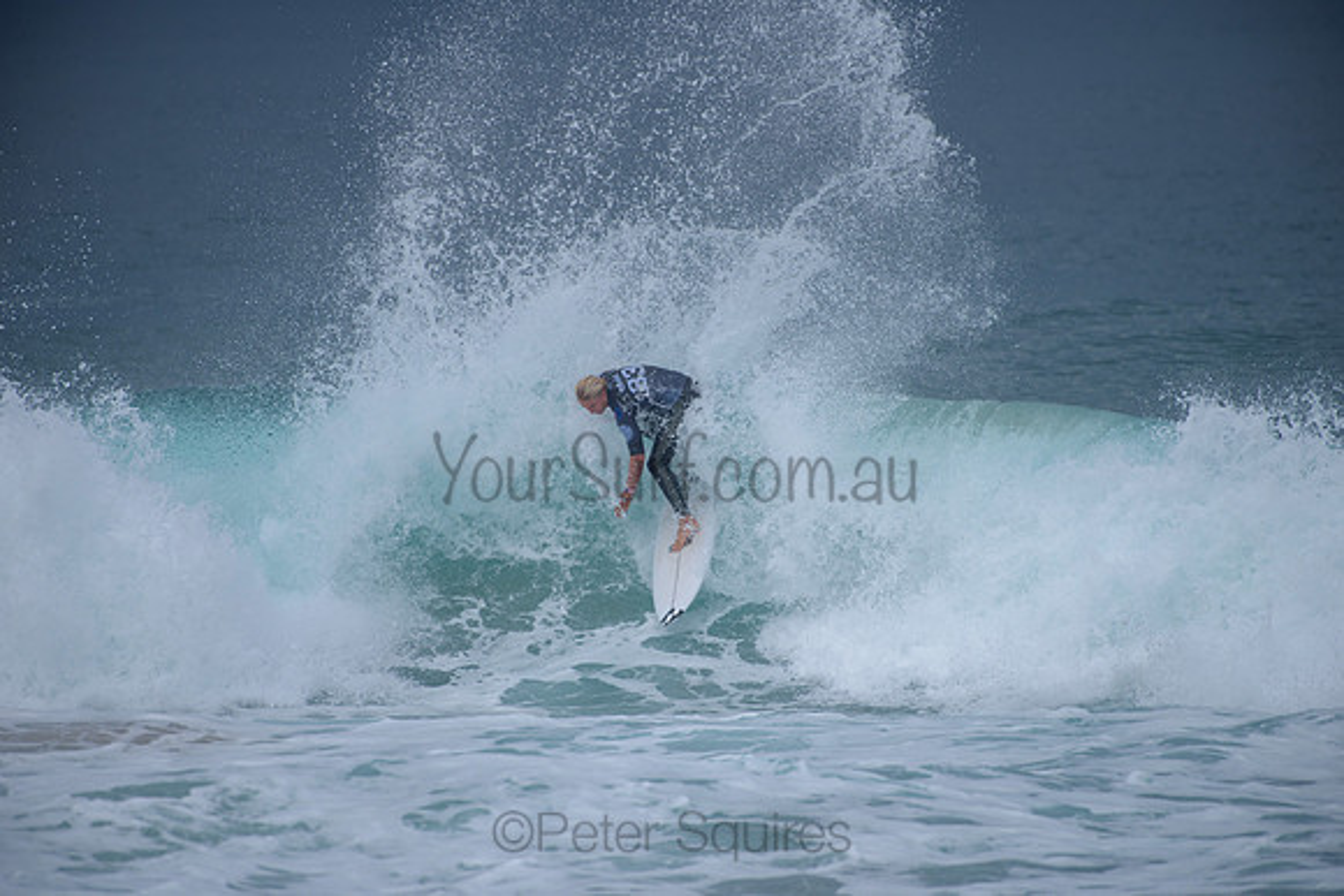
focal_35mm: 500
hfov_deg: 4.1
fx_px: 18670
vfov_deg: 2.8
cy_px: 448
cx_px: 672
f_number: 5.6
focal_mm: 500
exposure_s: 1/2000
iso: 180
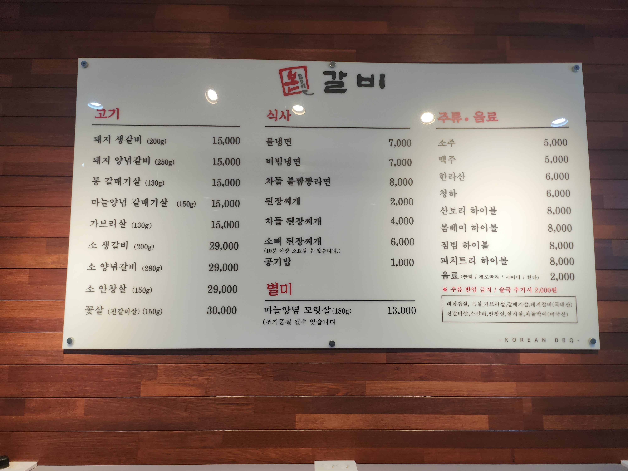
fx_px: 435
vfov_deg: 56.8
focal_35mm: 24
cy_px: 236
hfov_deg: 71.6
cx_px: 314
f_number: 1.8
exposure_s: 1/120
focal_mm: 5
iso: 160
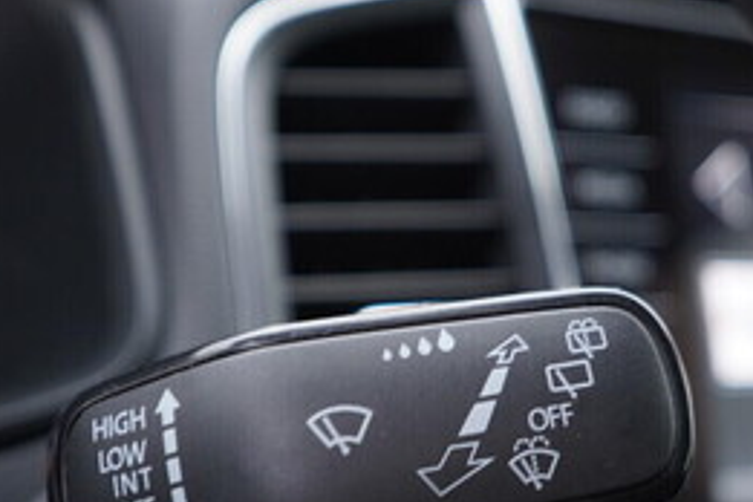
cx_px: 358
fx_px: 1590
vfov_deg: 17.9
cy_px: 330
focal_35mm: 76
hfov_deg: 26.6
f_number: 2.8
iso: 200
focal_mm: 24
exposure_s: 1/40
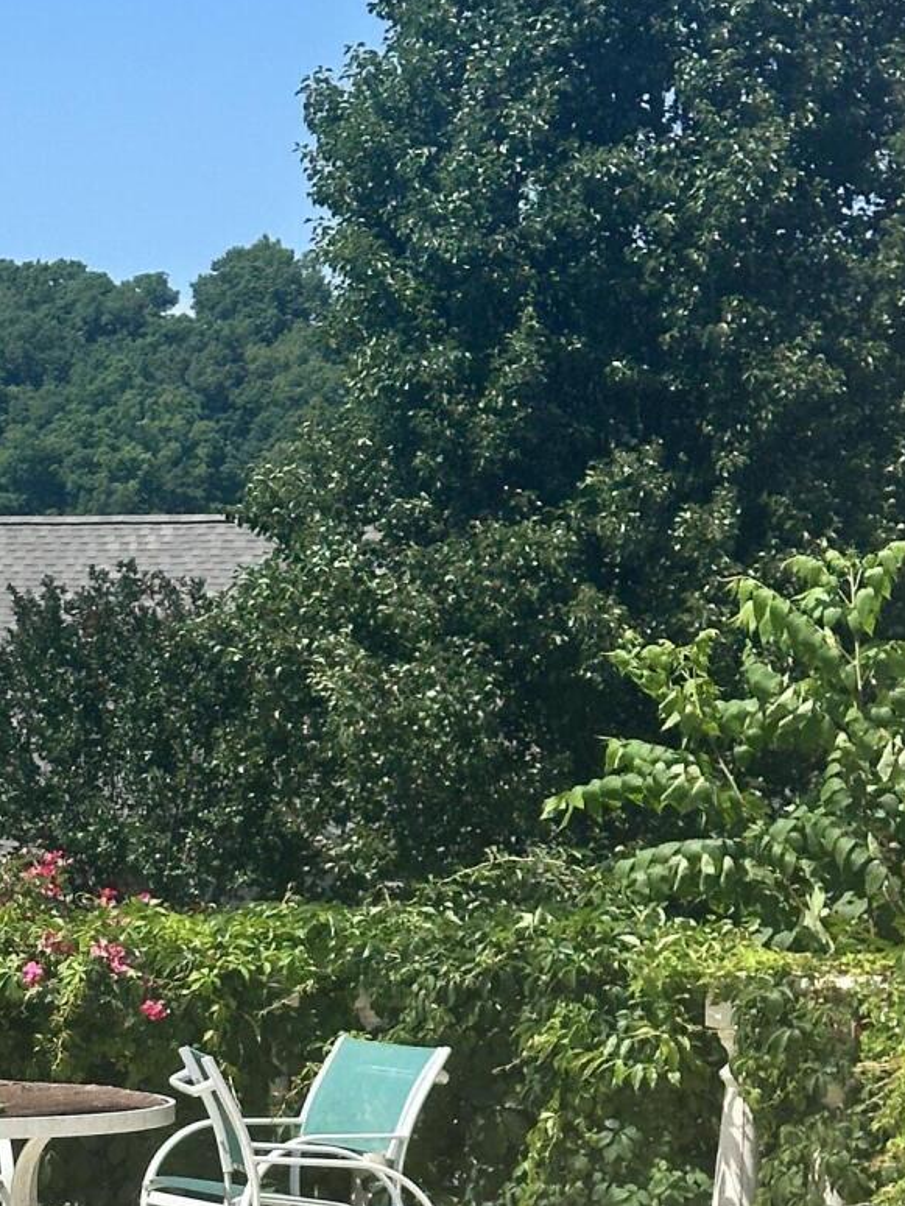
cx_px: 20
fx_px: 4320
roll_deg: -2.3
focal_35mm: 124
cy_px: 1150
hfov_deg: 11.8
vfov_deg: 15.6
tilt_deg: -4.9
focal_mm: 6.86
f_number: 1.78
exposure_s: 1/5556
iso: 64
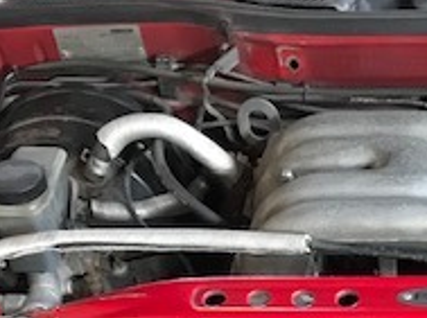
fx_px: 1170
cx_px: 447
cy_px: 535
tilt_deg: -48.8
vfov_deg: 14.1
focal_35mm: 95
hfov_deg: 19.9
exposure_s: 1/9
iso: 100
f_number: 1.8
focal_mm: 3.99
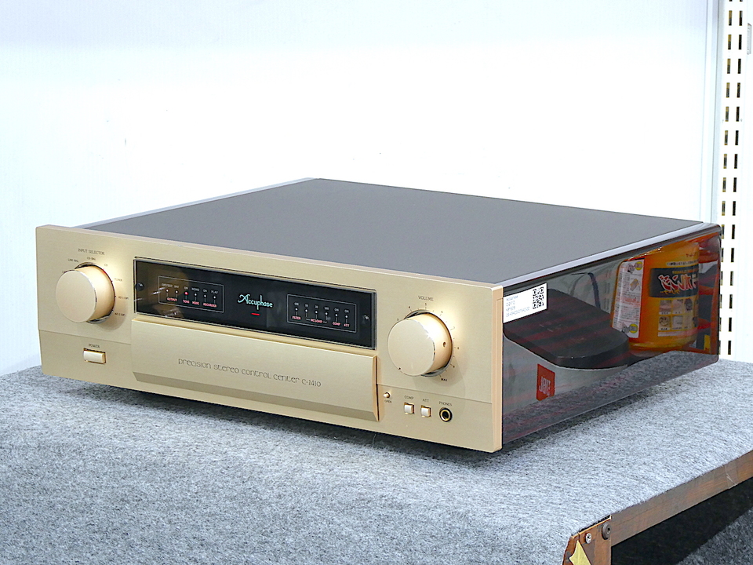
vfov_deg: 12.9
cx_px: 376
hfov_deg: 17.1
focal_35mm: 115
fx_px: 2502
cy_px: 282
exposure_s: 1/5
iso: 200
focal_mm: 20.6
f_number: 5.1
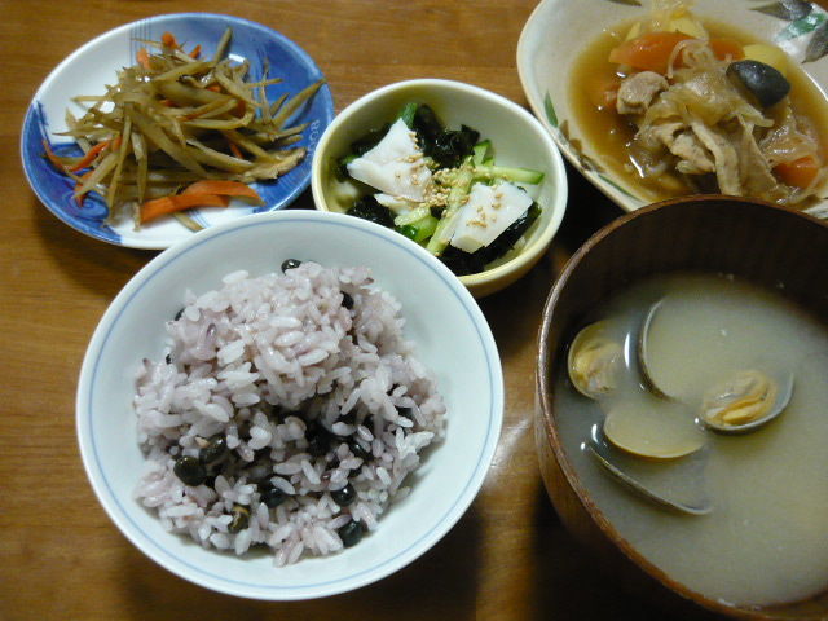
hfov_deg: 55.4
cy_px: 310
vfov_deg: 42.9
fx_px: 789
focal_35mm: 33
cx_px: 414
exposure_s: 1/15
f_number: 2.8
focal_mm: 5.5
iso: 400
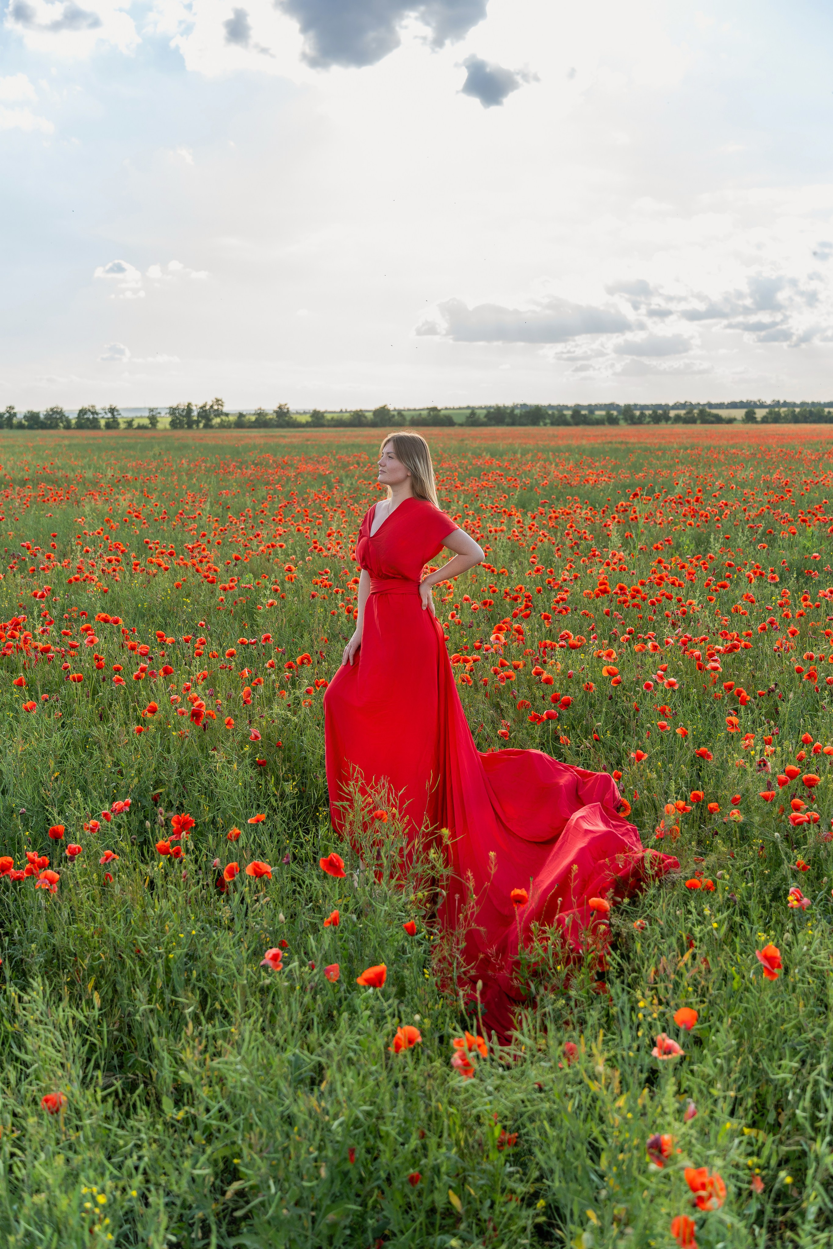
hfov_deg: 36.9
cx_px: 416
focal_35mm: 36
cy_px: 624
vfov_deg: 53.1
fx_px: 1249
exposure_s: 1/800
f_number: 3.2
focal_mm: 36
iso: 125
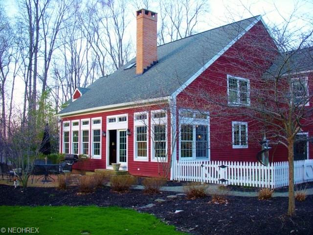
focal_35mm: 38
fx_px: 344
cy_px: 118
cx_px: 156
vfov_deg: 37.7
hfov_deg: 49.0
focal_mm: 6.3
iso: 100
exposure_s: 1/100
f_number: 3.3
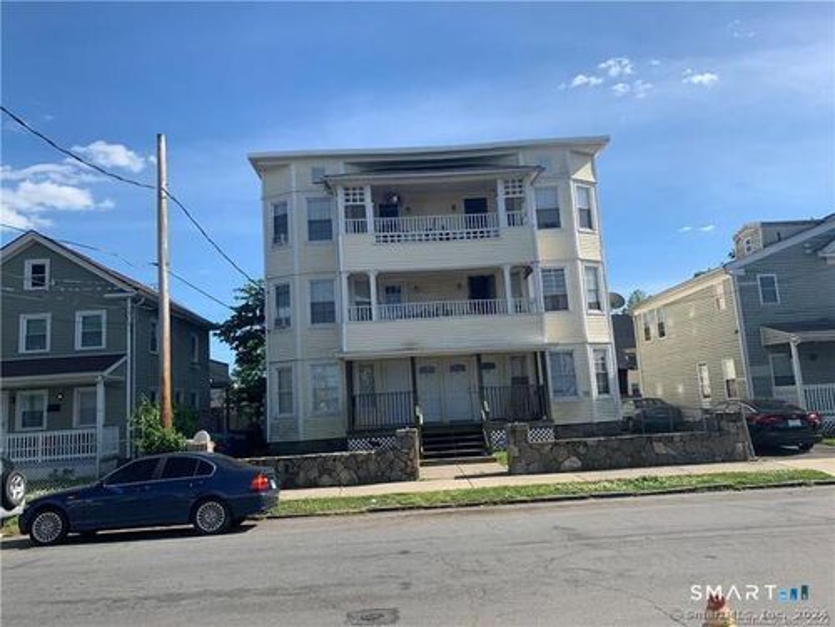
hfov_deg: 67.3
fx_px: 627
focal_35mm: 26
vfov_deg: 53.1
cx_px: 418
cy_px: 314
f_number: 1.8
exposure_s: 1/1779
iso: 25
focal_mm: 4.25
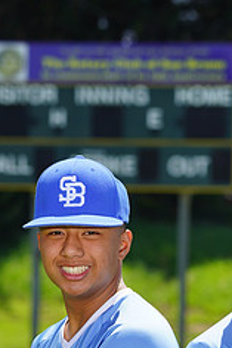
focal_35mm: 450
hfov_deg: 3.1
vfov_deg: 4.6
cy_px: 404
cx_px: 166
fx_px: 4356
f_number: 8
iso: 100
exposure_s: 1/250
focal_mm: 183
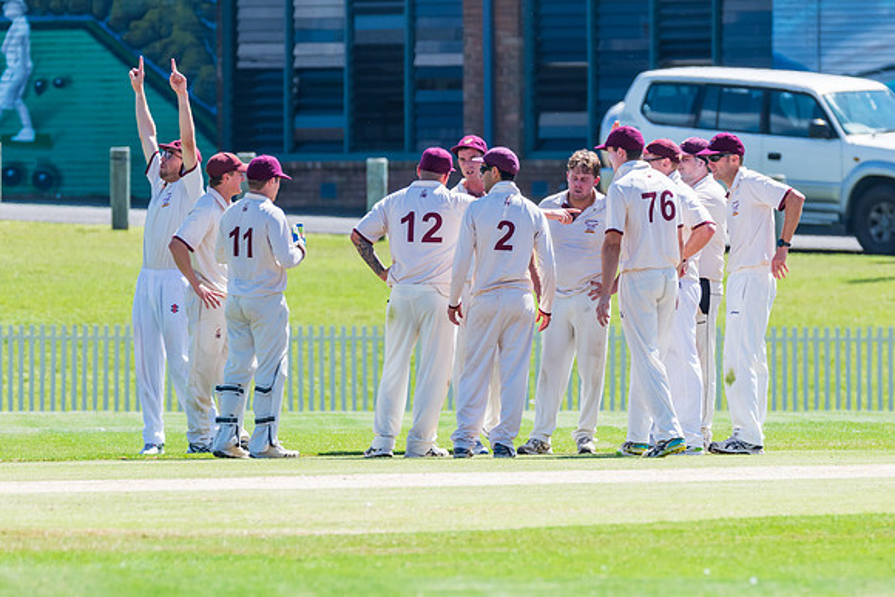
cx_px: 575
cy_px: 463
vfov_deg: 2.3
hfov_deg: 3.5
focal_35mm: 596
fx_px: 14821
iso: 400
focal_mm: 360
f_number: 6.3
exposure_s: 1/1250
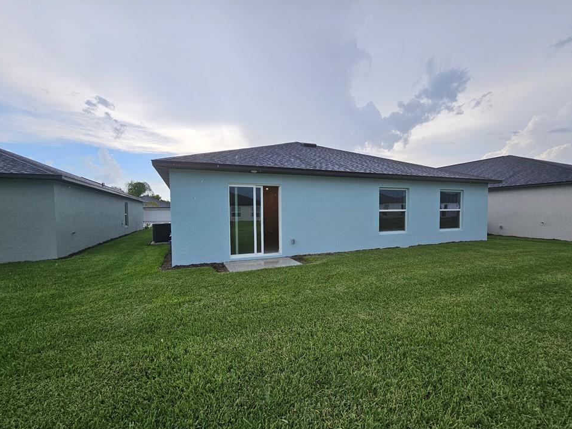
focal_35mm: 14
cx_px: 287
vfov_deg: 85.6
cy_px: 226
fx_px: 231
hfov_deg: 102.1
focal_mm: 2.2
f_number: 2.2
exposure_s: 1/1276
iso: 50
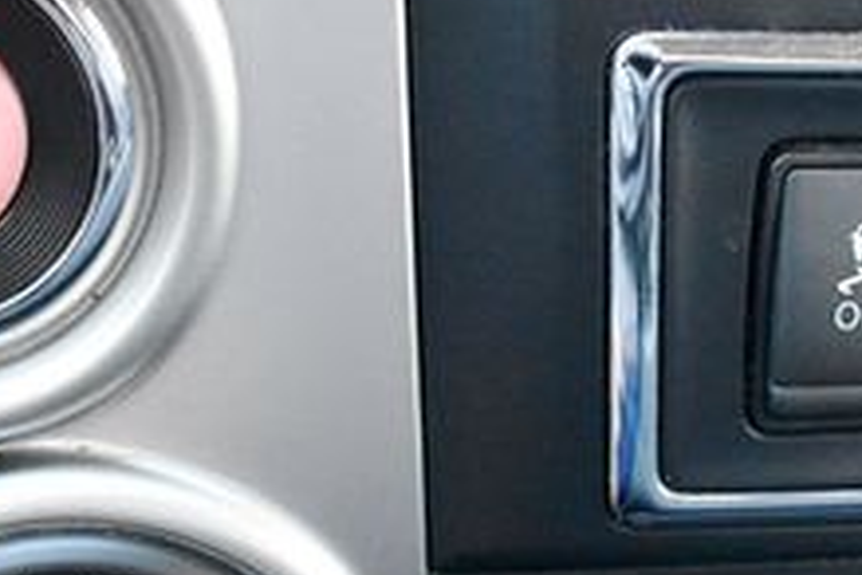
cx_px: 575
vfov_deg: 17.1
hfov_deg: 25.5
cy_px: 463
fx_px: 1891
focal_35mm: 79
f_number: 3.5
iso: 5000
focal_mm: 18
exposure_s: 1/125
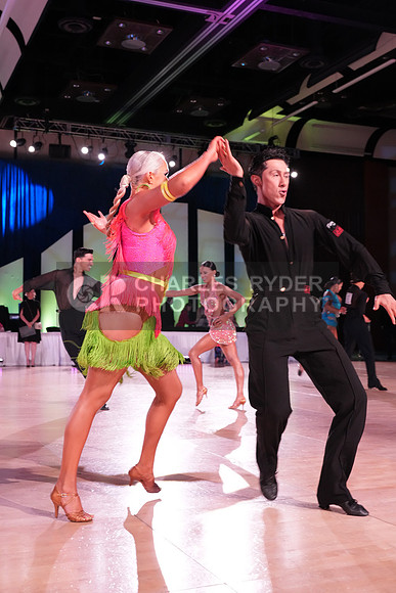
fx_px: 693
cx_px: 198
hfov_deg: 31.9
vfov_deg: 46.4
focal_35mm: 42
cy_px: 296
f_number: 5
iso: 3200
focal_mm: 42
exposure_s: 1/200
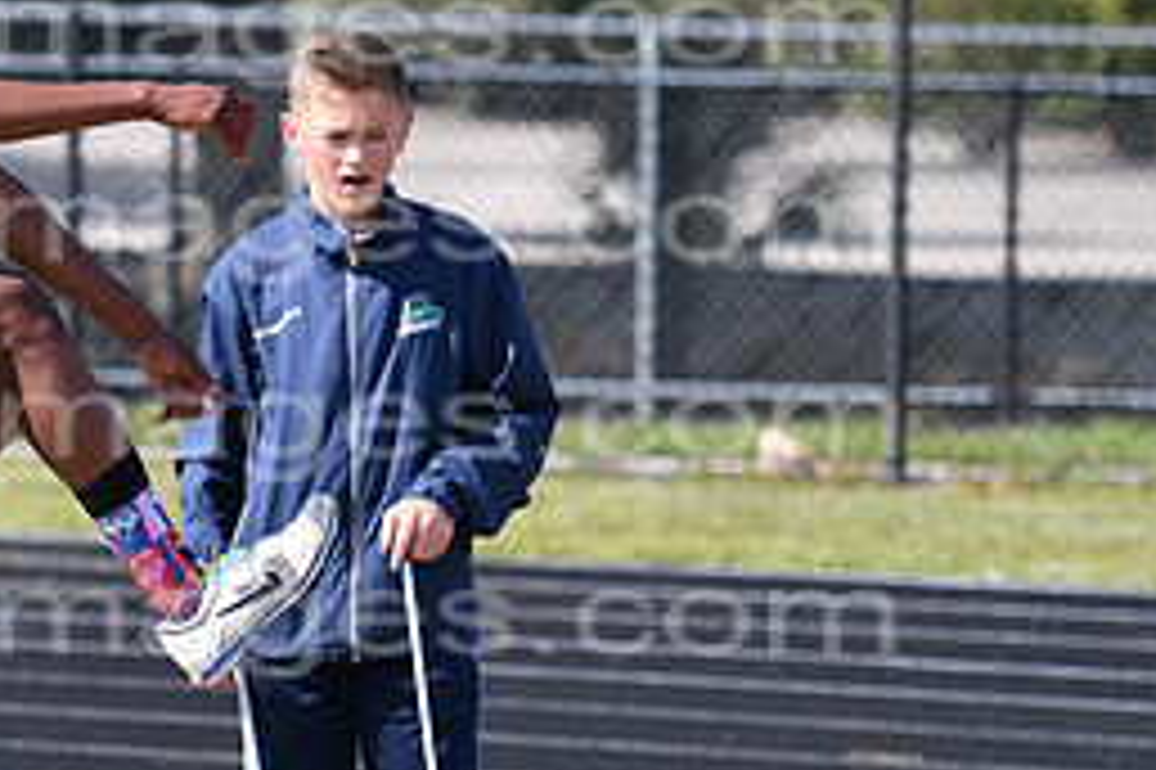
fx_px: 13578
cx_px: -112
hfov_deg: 4.9
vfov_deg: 3.2
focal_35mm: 423
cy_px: 525
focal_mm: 125
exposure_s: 1/2000
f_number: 4
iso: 200
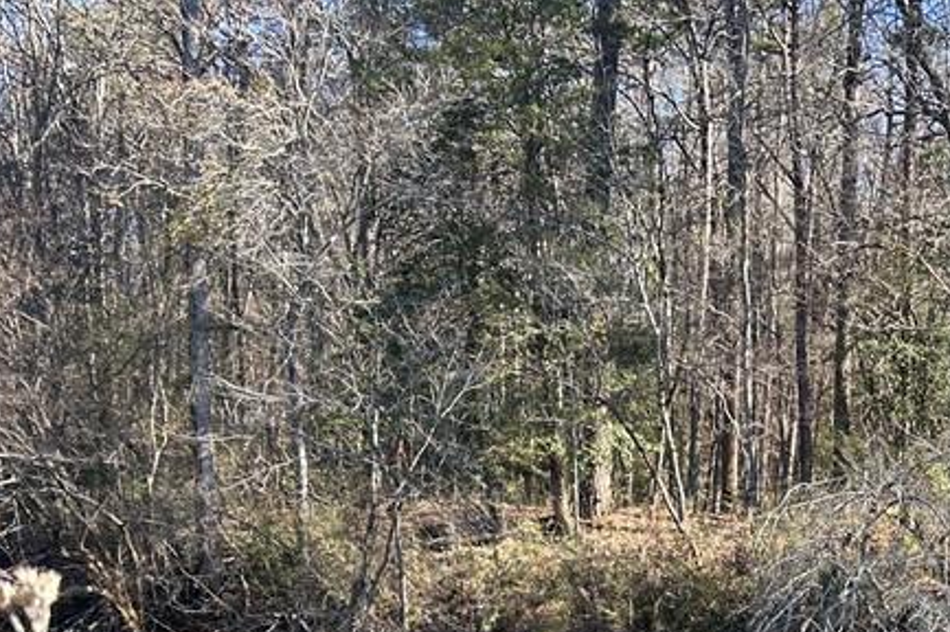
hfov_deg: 30.3
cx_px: 823
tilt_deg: -8.9
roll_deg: -2.8
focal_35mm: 64
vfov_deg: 19.8
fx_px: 1688
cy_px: 770
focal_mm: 5.7
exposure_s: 1/448
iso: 50
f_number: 1.5
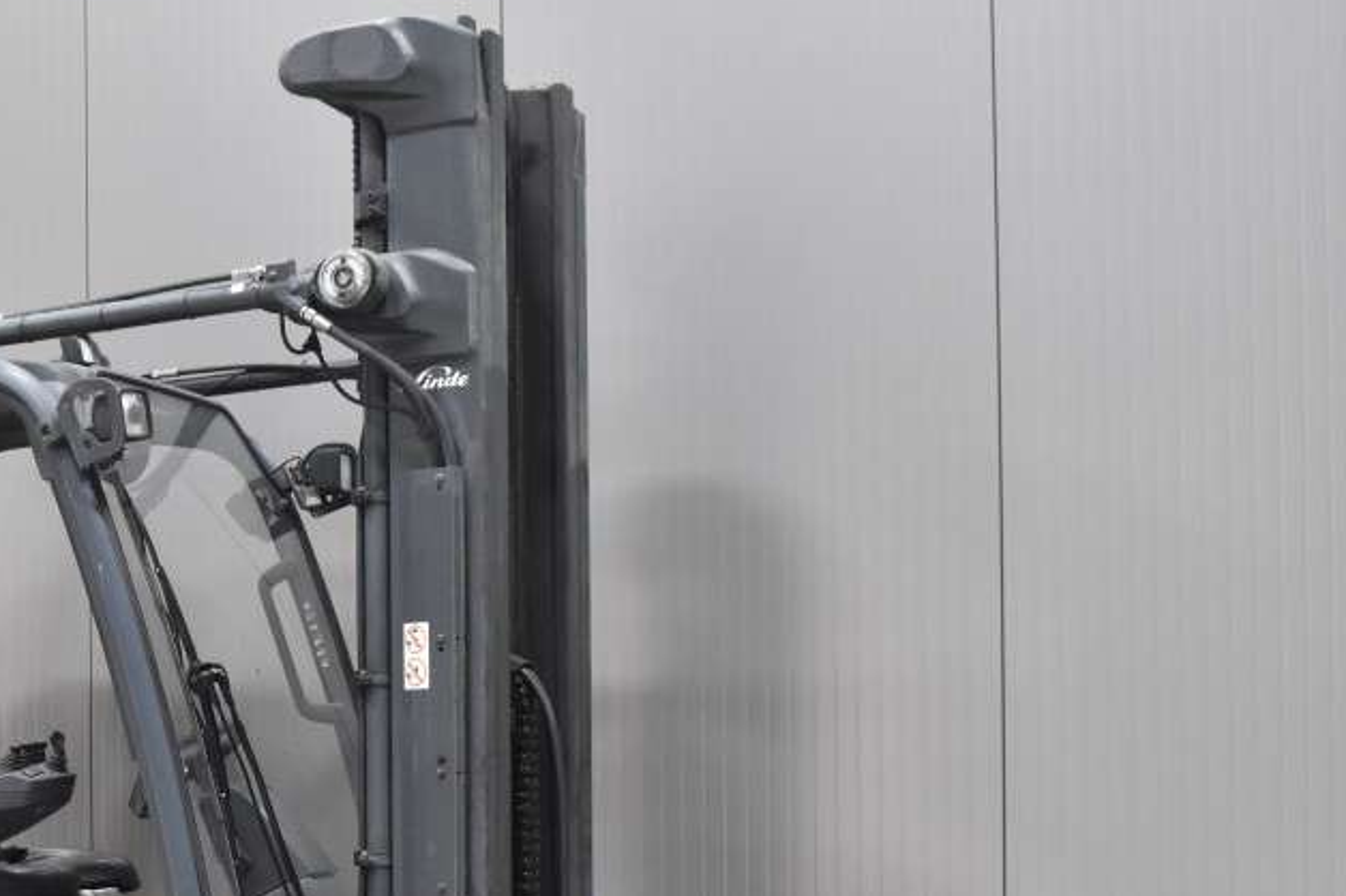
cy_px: 789
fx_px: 2465
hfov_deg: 29.4
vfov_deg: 20.2
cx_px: 146
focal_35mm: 66
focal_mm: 23
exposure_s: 1/25
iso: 1600
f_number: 5.6
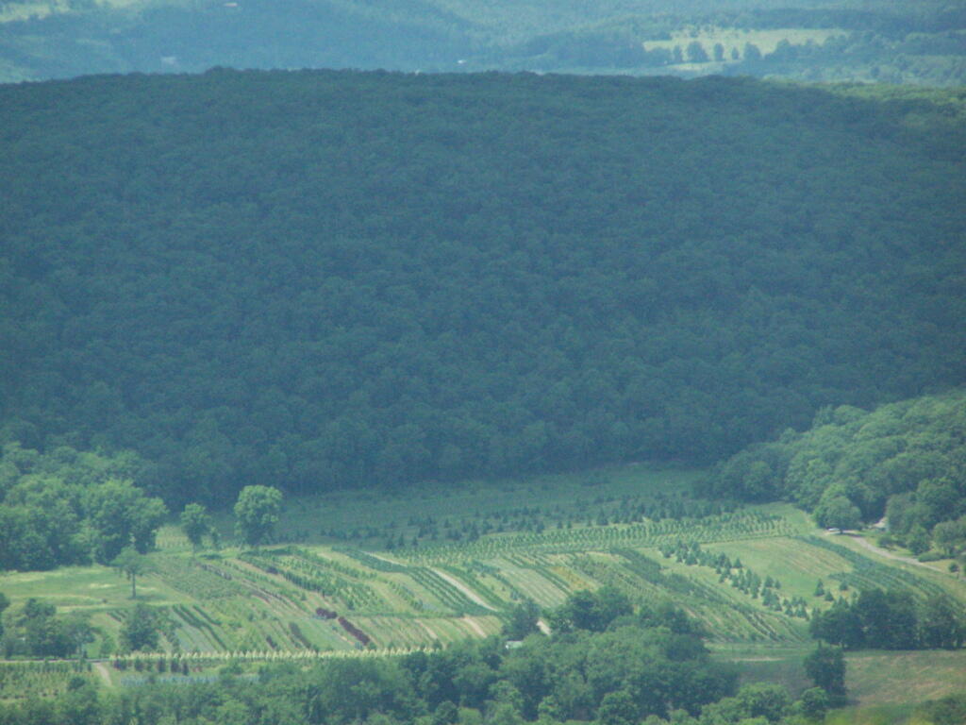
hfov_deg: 5.2
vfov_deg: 3.9
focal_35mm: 380
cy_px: 362
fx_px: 10604
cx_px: 483
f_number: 3.7
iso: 400
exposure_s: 1/1000
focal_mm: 63
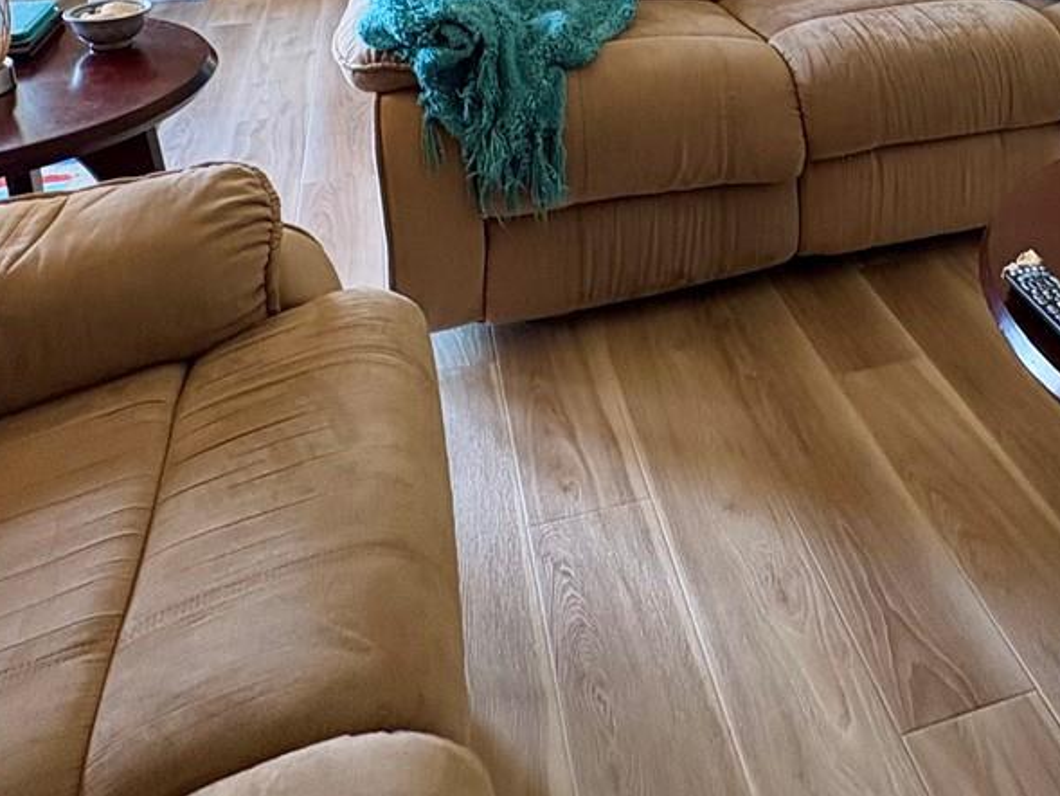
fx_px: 1164
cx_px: 785
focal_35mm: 38
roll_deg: +0.5
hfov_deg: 47.3
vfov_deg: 32.0
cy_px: -139
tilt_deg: -11.2
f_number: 2.2
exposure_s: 1/60
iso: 200
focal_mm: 2.22
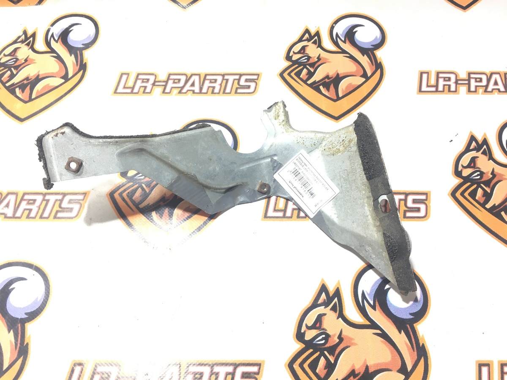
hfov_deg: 61.7
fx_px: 425
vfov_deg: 48.2
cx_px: 254
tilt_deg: -63.9
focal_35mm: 29
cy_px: 190
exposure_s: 1/33
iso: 32
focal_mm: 4.15
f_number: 2.2
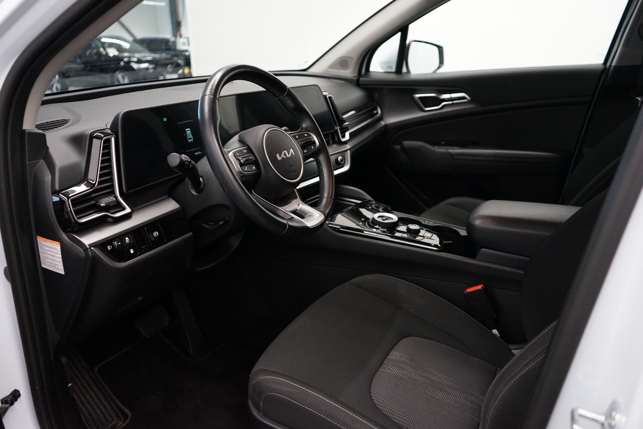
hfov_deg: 65.5
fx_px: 500
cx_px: 322
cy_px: 214
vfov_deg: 46.4
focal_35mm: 28
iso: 3200
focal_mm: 28
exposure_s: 1/160
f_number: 3.5
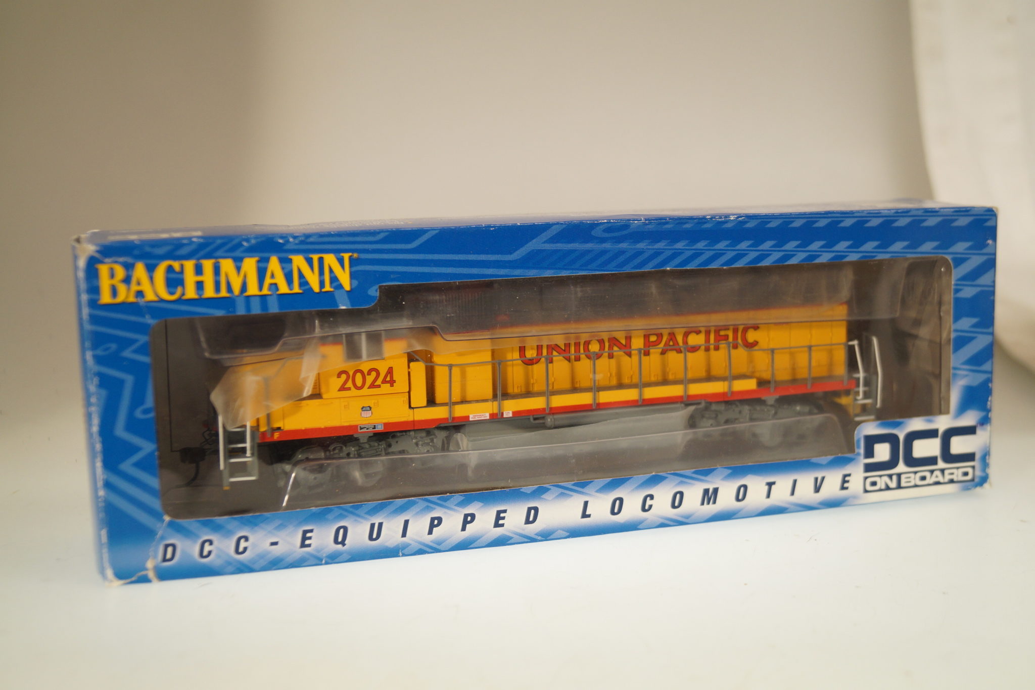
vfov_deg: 31.9
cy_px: 345
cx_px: 518
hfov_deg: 46.4
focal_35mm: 42
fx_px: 1207
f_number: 4.5
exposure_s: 1/160
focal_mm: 28
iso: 320
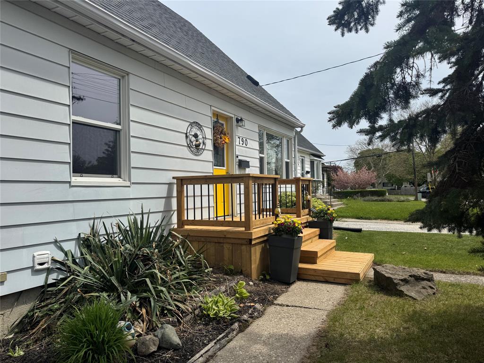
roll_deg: +1.5
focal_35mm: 24
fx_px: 336
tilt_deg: +1.0
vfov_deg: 56.8
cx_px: 242
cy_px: 182
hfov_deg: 71.6
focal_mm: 6.76
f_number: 1.78
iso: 80
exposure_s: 1/6410
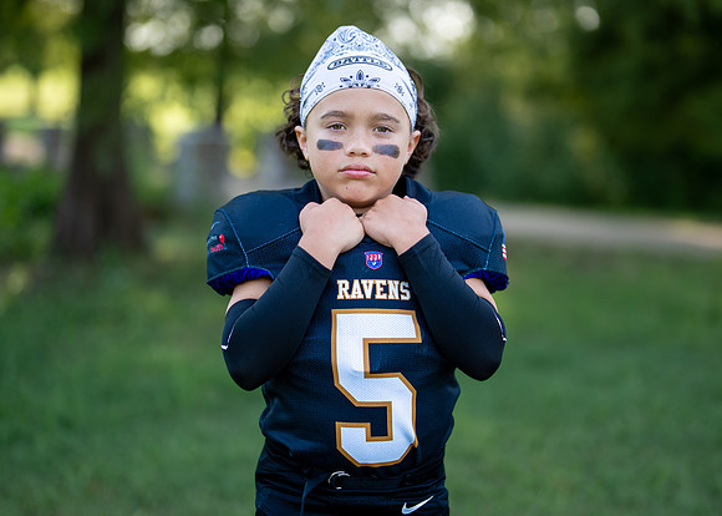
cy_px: 234
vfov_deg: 22.1
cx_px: 369
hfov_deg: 30.6
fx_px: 1320
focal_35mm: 64
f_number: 1.2
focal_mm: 50
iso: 100
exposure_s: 1/1250
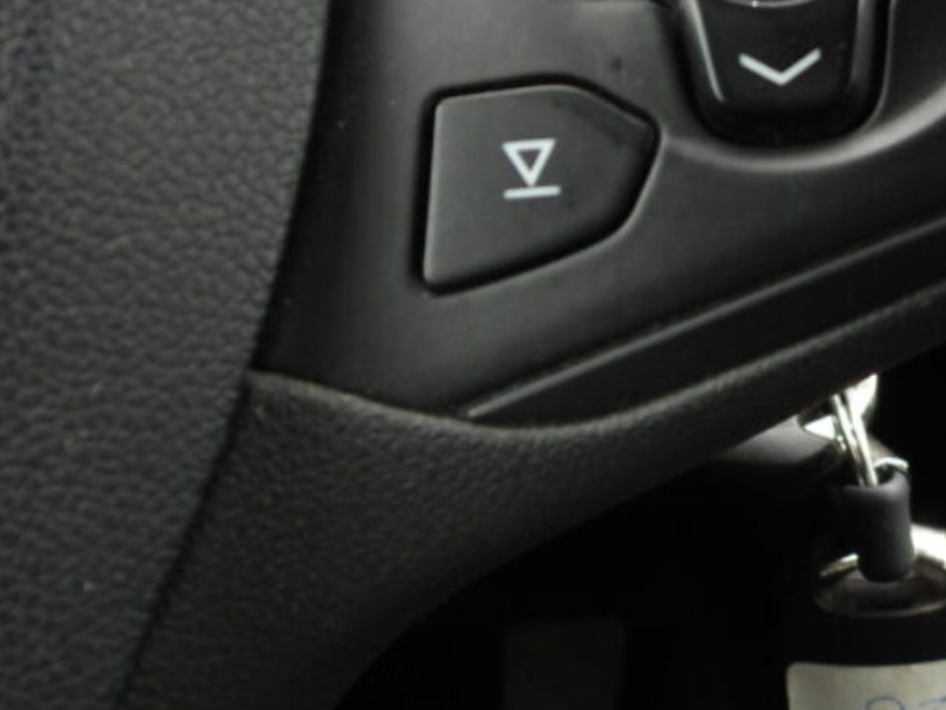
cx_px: 855
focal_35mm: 76
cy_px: -14
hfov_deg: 24.9
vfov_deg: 18.8
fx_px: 2077
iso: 100
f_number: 3.2
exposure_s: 1/50
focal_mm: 5.8
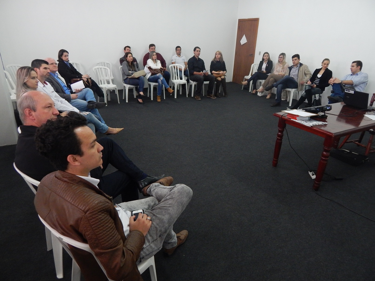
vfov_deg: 61.1
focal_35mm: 22
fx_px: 238
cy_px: 140
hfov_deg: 76.4
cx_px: 188
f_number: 3
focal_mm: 4
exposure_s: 1/30
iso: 320
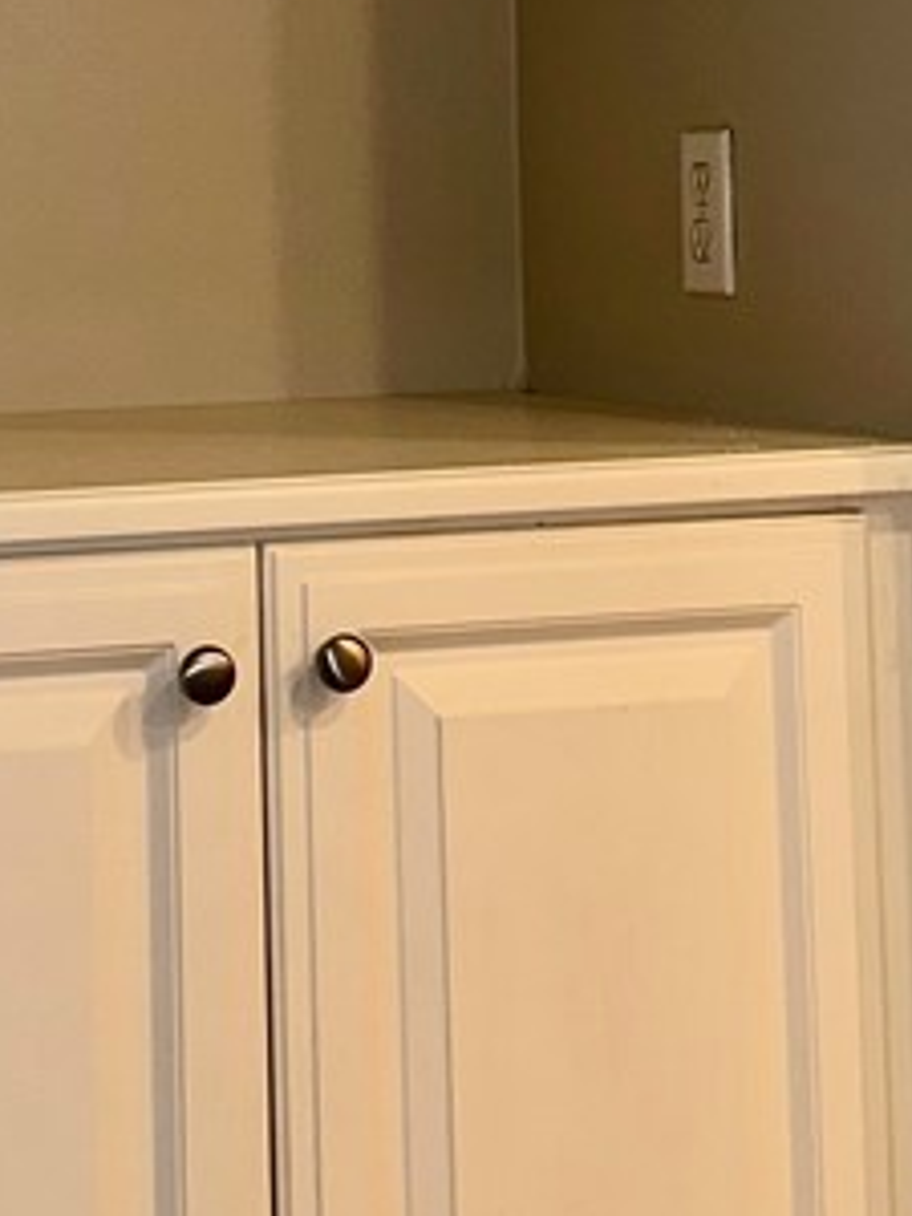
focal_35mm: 82
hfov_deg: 17.9
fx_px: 2881
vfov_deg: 23.2
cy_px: 130
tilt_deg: +2.5
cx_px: 207
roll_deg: +1.5
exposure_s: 1/30
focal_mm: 6.86
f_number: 1.78
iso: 64
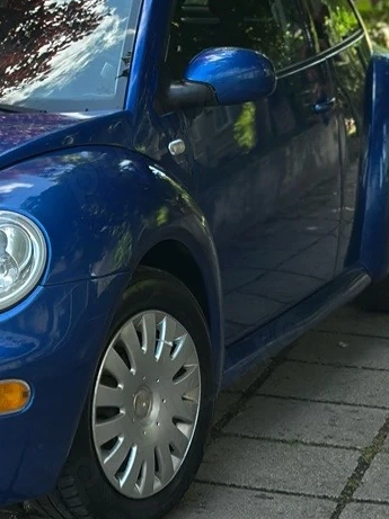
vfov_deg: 14.2
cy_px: 154
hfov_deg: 10.5
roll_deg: +0.0
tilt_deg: -8.1
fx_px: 2086
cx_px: -33
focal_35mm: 139
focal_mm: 6.86
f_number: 1.78
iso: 80
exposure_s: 1/384
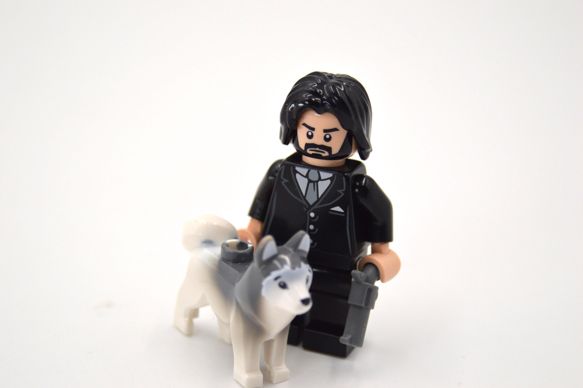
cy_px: 194
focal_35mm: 120
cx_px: 292
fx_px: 1942
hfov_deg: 17.1
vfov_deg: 11.4
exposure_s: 1/200
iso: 400
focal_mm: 80
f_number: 5.6
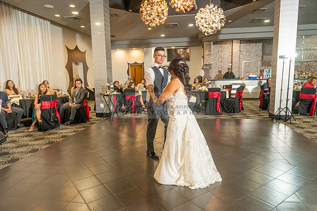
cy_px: 106
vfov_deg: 53.2
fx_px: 211
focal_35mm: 24
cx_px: 158
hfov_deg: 73.7
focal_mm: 24
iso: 800
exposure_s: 1/125
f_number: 4.5
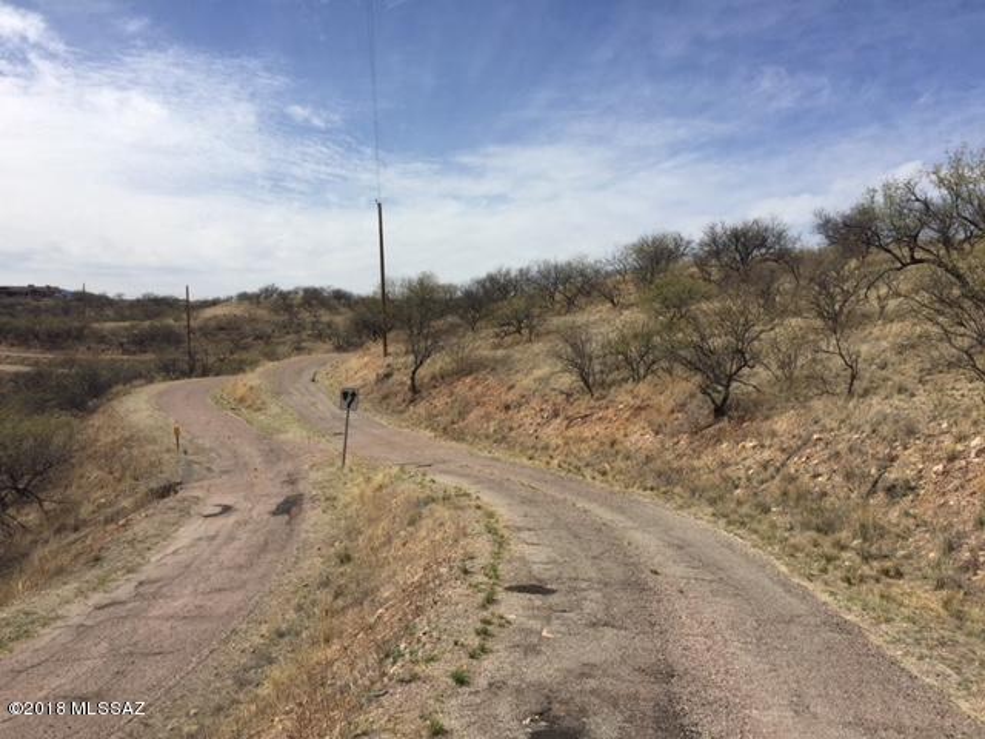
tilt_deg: -3.1
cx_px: 492
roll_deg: +1.4
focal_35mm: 29
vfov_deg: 48.2
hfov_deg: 61.7
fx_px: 825
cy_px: 370
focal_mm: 4.15
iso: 32
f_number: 2.2
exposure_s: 1/3968
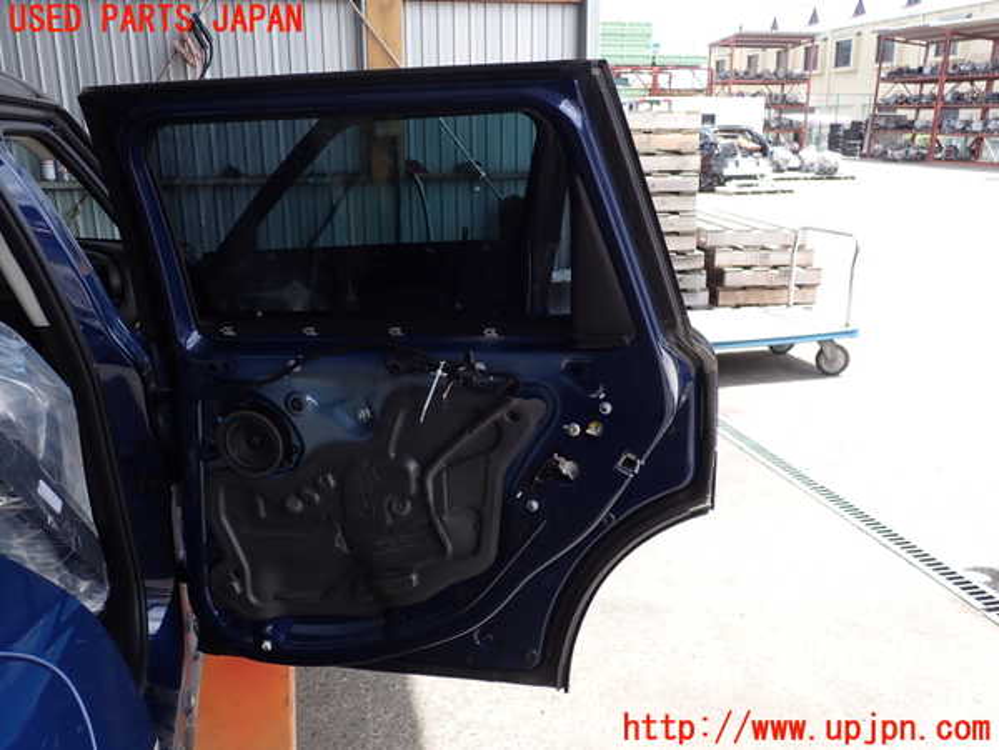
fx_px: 866
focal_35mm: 30
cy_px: 375
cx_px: 500
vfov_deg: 46.8
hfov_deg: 60.0
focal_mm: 5.4
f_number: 3.2
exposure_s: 1/250
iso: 100
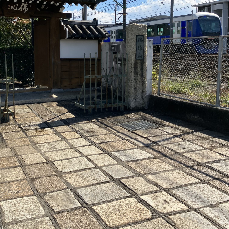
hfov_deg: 39.8
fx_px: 314
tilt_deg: -4.4
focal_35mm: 42
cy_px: 66
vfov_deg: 39.3
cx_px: 90
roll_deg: +0.4
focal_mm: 3.99
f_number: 1.8
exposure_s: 1/2208
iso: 32
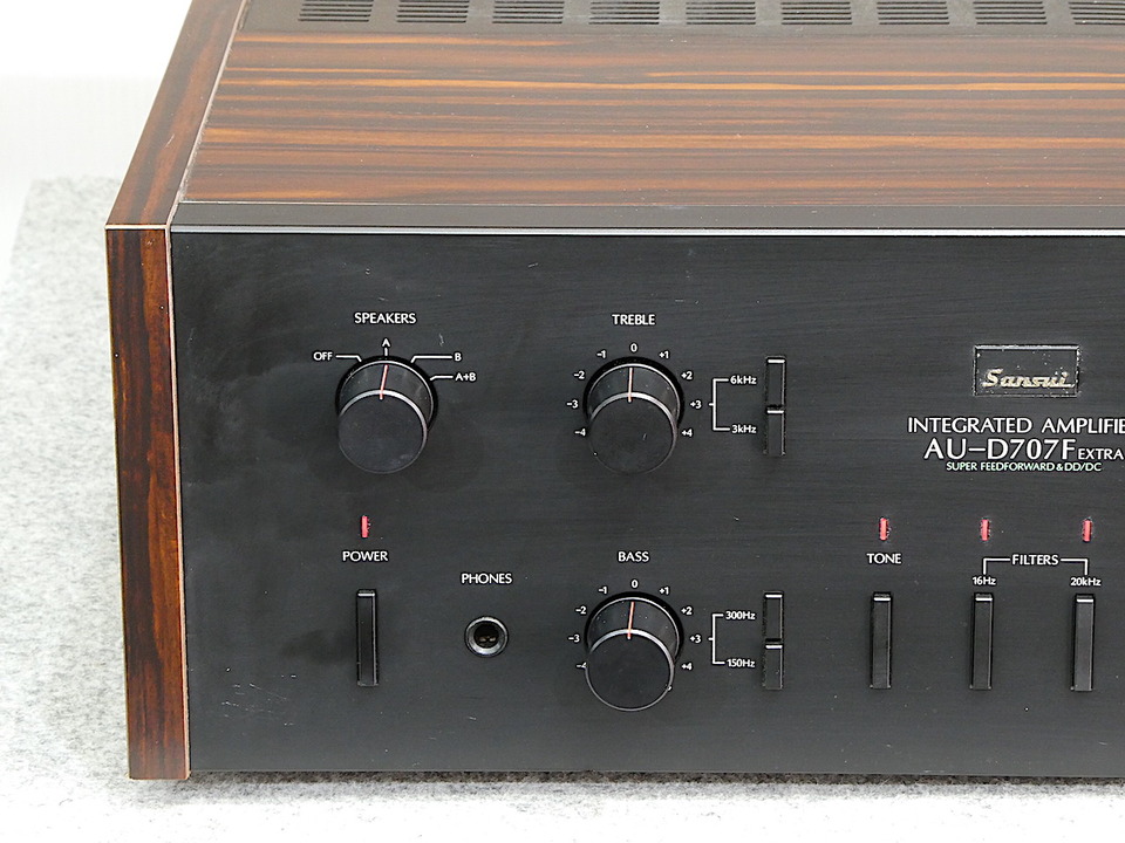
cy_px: 422
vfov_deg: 11.0
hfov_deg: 14.6
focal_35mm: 135
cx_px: 562
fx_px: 4387
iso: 400
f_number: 6.3
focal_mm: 24.2
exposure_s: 1/3.2
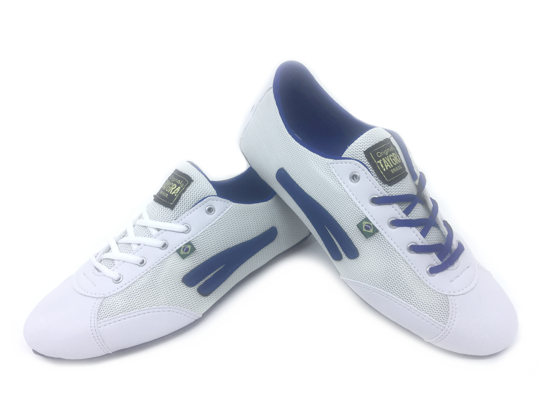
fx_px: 451
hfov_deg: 61.7
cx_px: 269
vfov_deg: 48.2
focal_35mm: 29
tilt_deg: -26.3
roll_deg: +2.3
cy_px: 202
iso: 25
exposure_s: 1/175
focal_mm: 4.15
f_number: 2.2
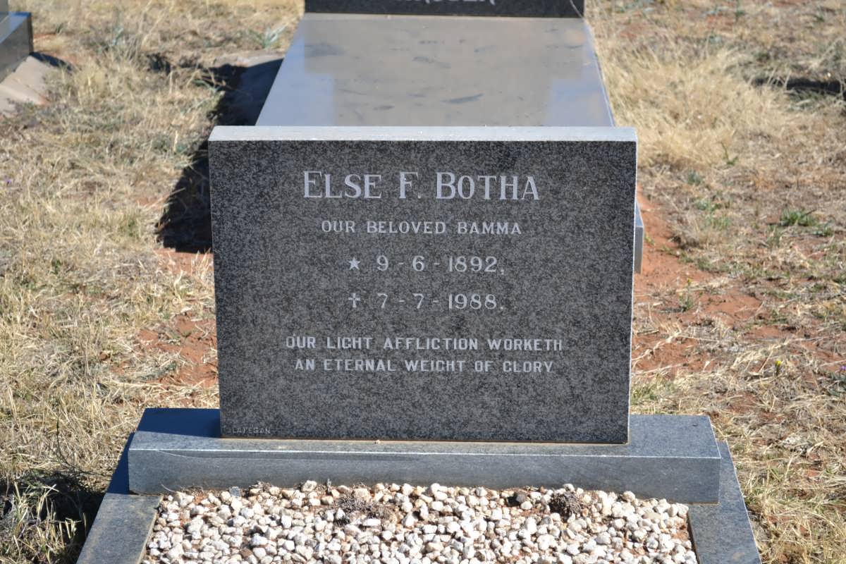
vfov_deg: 16.6
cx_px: 423
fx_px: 1939
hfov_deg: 24.6
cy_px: 282
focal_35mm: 82
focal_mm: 55
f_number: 5.6
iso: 160
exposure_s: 1/125
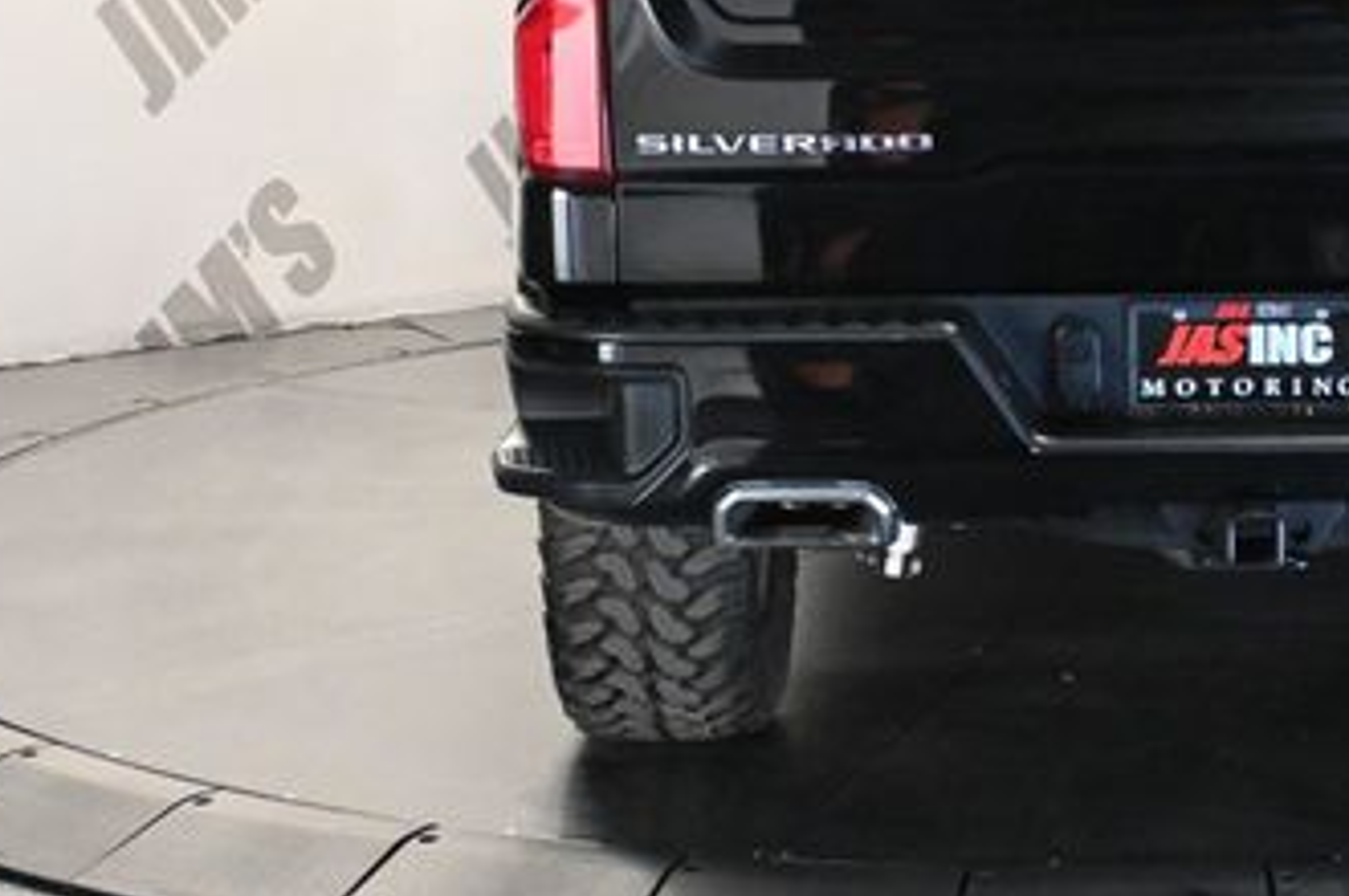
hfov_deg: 22.8
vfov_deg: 15.4
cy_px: 45
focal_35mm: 87
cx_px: 1243
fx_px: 3257
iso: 8000
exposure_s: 1/60
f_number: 4.8
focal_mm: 30
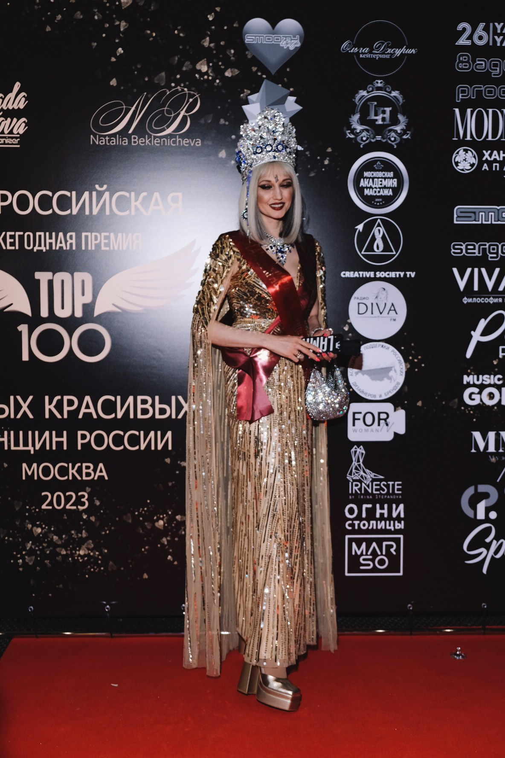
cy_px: 379
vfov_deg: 46.4
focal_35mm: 42
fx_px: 884
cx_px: 252
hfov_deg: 31.9
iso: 400
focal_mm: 27.7
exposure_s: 1/160
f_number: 3.2
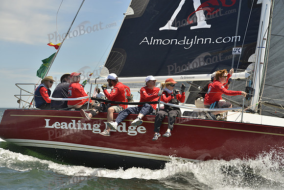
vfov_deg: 14.9
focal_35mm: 92
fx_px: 726
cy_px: 95
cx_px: 142
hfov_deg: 22.1
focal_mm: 92
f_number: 7.1
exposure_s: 1/1600
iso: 280
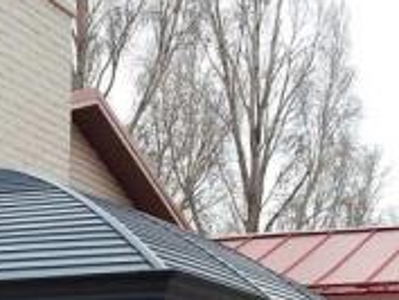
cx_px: -88
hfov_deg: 16.8
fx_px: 1292
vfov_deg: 12.2
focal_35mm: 112
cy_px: 521
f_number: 3.2
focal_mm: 5.6
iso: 125
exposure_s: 1/400
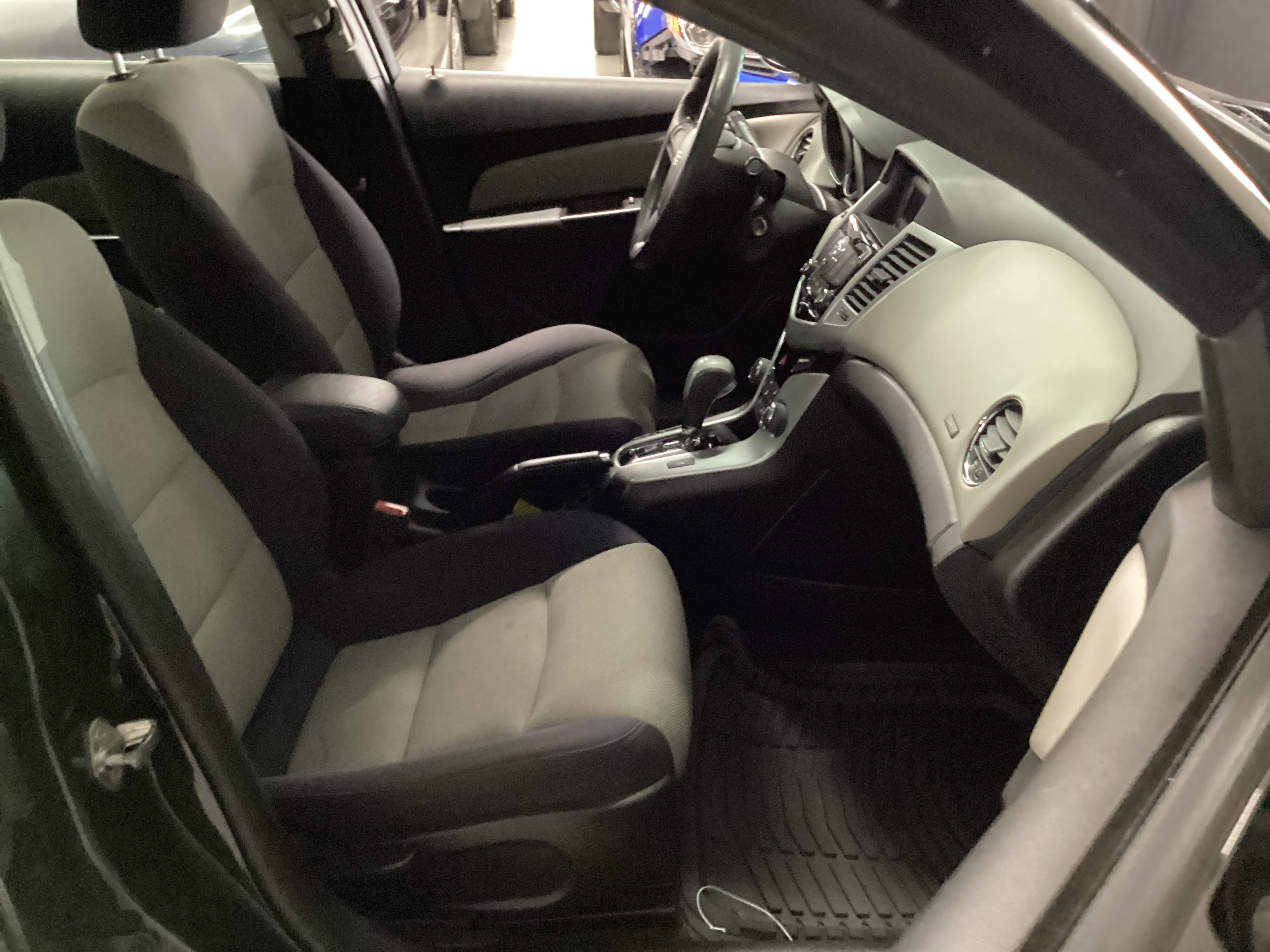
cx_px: 635
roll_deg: +1.0
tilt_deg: -28.6
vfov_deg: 45.4
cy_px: 476
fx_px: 1137
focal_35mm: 31
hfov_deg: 58.4
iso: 640
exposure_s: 1/17
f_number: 2.4
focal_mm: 3.3
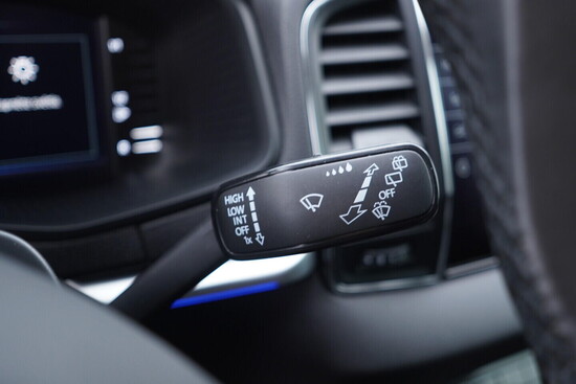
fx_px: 576
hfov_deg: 53.1
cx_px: 288
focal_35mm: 36
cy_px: 192
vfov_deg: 36.9
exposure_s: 1/40
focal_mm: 24
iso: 320
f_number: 2.8
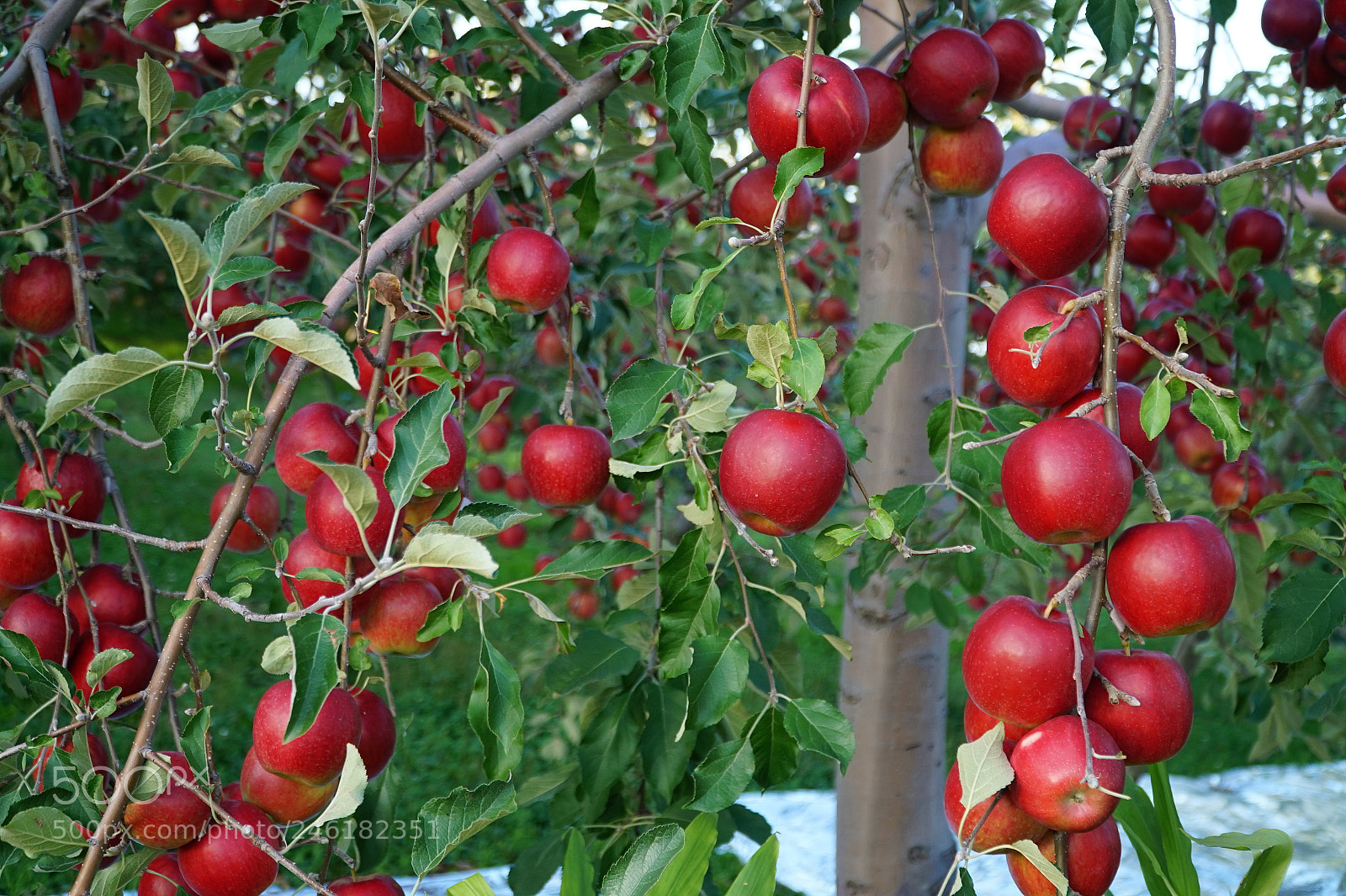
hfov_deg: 45.0
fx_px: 1626
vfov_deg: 30.8
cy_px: 448
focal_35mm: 44
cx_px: 673
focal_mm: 29
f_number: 4
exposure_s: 1/100
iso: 160
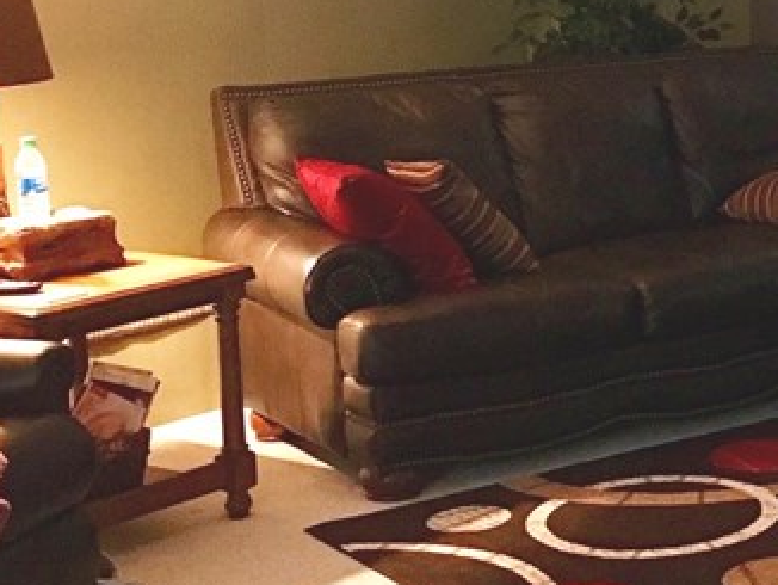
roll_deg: +0.9
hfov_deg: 20.2
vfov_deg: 16.2
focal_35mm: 91
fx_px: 2047
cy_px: 141
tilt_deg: -6.9
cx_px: 931
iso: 250
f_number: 2.2
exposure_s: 1/15
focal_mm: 4.15
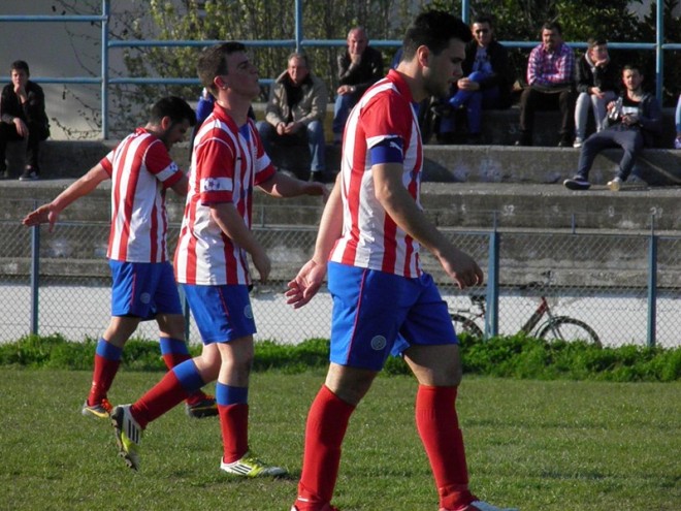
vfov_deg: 3.2
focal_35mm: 465
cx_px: 340
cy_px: 256
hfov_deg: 4.3
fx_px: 9148
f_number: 7.3
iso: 500
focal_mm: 83.4
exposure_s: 1/1250
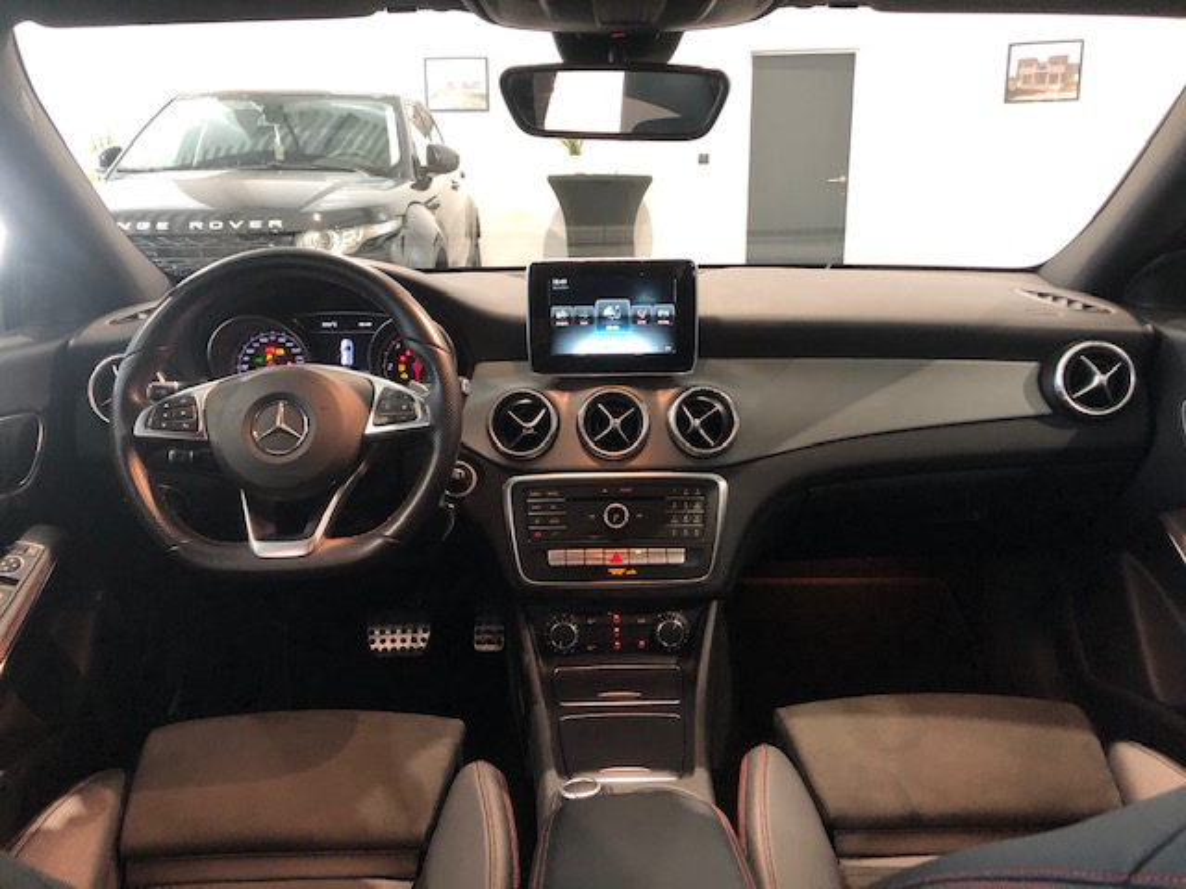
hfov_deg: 63.4
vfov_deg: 49.7
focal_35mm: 28
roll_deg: +0.1
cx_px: 593
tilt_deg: -16.4
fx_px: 959
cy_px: 444
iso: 100
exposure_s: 1/14
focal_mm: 3.99
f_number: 1.8
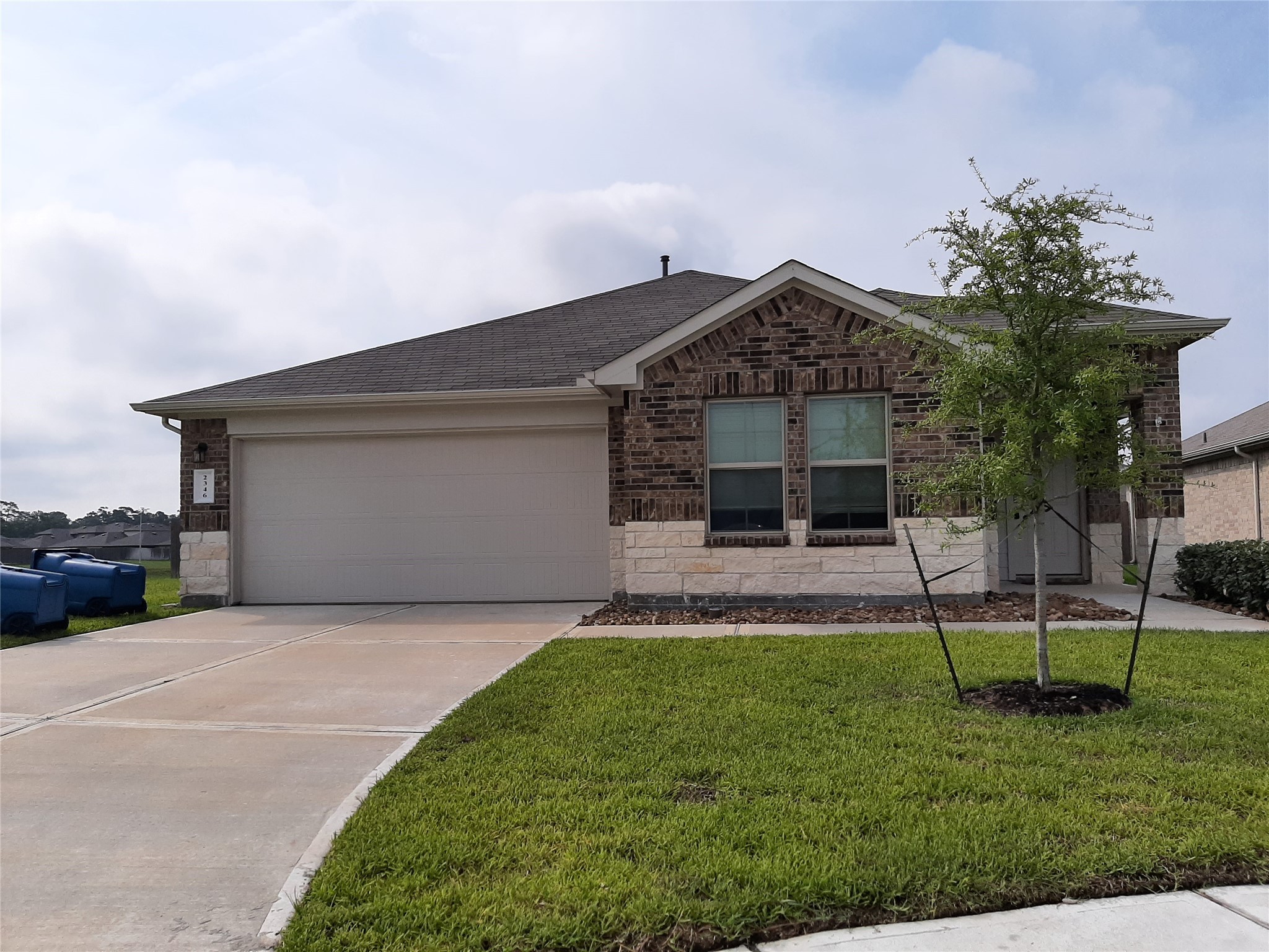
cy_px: 476
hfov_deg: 67.3
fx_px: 953
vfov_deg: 53.1
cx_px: 634
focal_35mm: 26
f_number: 1.7
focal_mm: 3.93
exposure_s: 1/7353
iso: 40
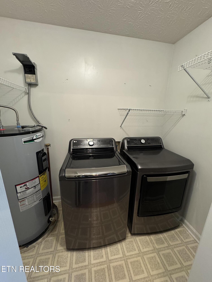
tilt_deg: -14.4
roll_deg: -1.3
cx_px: 106
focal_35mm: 14
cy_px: 141
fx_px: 114
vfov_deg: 102.1
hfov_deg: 85.7
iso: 400
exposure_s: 1/60
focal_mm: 2.22
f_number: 2.2
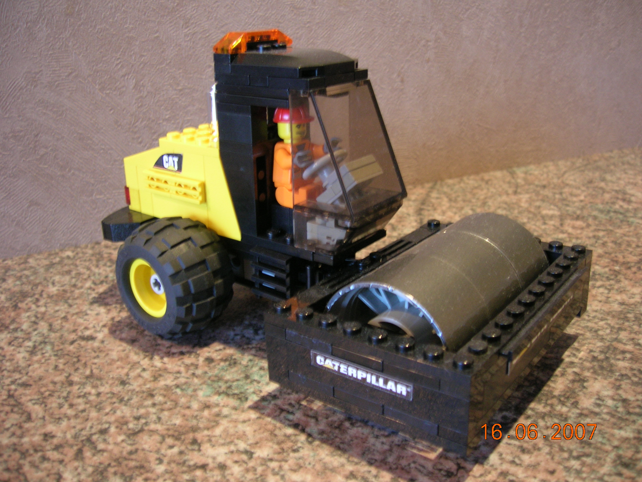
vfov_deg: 41.8
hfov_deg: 54.0
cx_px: 321
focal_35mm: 34
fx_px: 631
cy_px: 241
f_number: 2.9
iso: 83
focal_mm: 5.7
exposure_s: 1/3.8
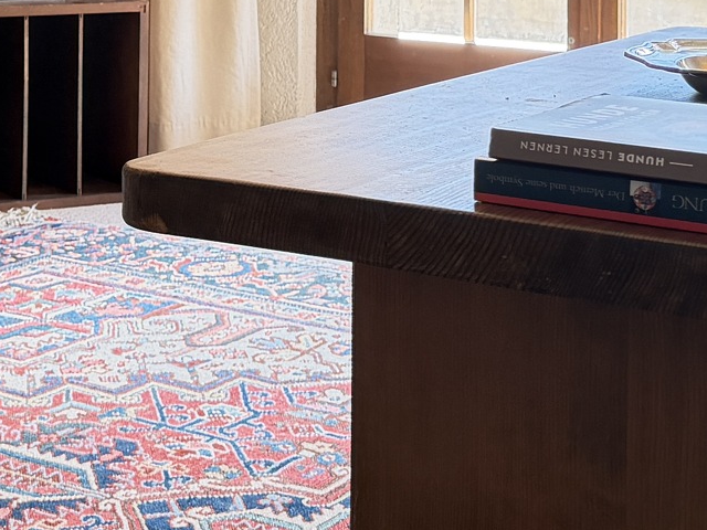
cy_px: -173
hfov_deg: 20.1
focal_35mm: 96
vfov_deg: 14.7
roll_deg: -0.6
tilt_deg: -0.7
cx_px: 73
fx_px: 1961
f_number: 1.78
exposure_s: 1/60
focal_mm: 6.76
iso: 200
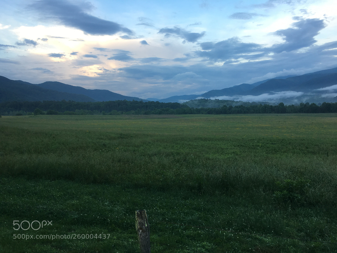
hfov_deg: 61.7
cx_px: 168
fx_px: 282
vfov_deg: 48.2
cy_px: 126
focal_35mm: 29
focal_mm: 4.15
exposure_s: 1/60
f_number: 2.2
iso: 25
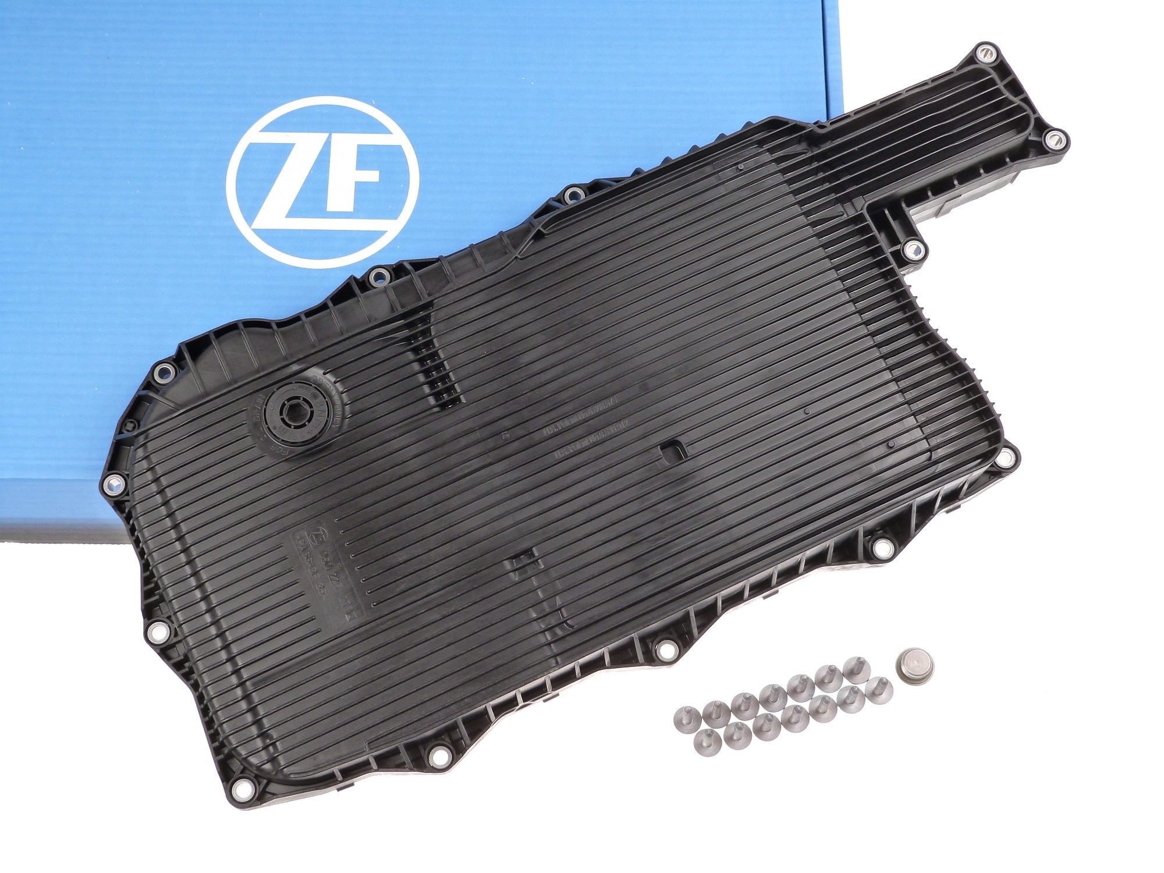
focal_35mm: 49
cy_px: 436
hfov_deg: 38.9
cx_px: 582
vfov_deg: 29.7
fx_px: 1648
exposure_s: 1/60
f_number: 3.2
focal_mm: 8.7
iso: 200
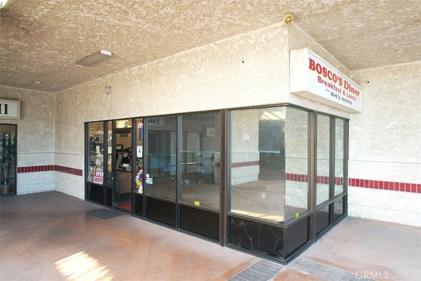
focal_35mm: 22
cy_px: 140
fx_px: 257
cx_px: 210
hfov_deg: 78.6
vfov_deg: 57.2
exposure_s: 1/15
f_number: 2.8
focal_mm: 8.38
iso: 100
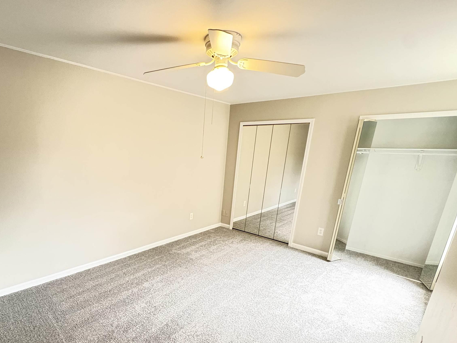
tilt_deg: -16.6
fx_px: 251
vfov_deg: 67.0
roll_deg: -2.6
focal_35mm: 19
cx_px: 178
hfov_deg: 83.4
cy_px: 225
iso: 800
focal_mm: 2.22
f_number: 2.2
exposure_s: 1/60
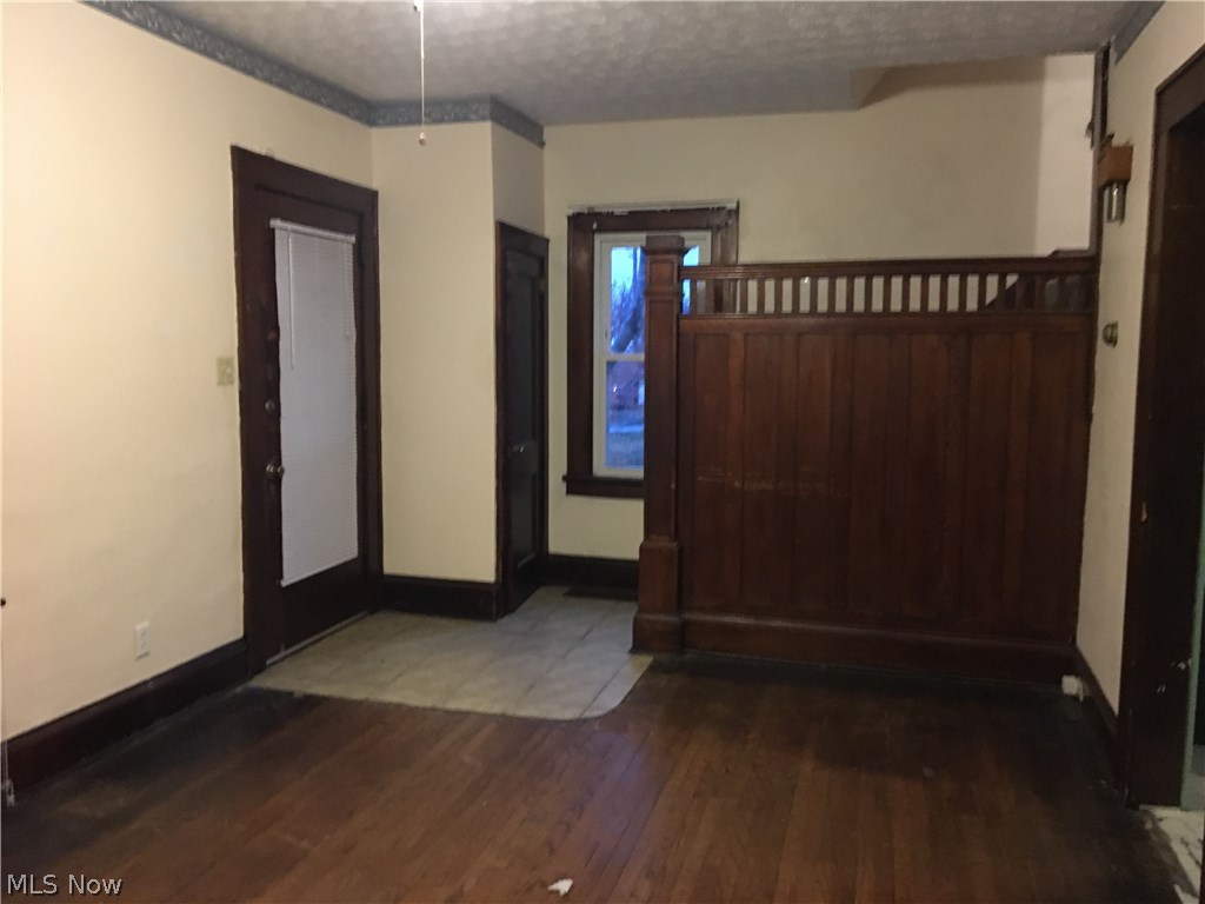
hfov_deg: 61.7
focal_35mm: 29
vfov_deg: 48.2
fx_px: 1010
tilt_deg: -6.0
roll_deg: -1.1
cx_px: 602
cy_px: 452
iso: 500
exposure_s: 1/15
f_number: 2.2
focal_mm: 4.15
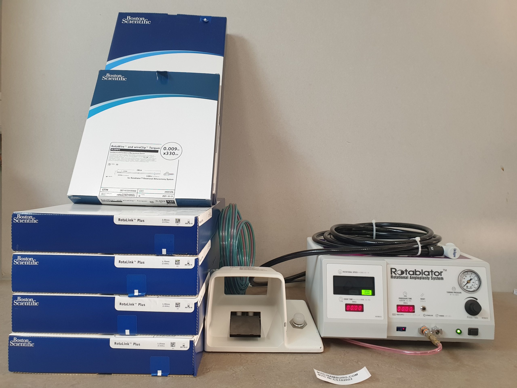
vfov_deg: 53.1
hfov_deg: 67.3
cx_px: 258
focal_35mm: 26
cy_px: 194
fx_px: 388
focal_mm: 4.3
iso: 250
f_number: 2.4
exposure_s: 1/50
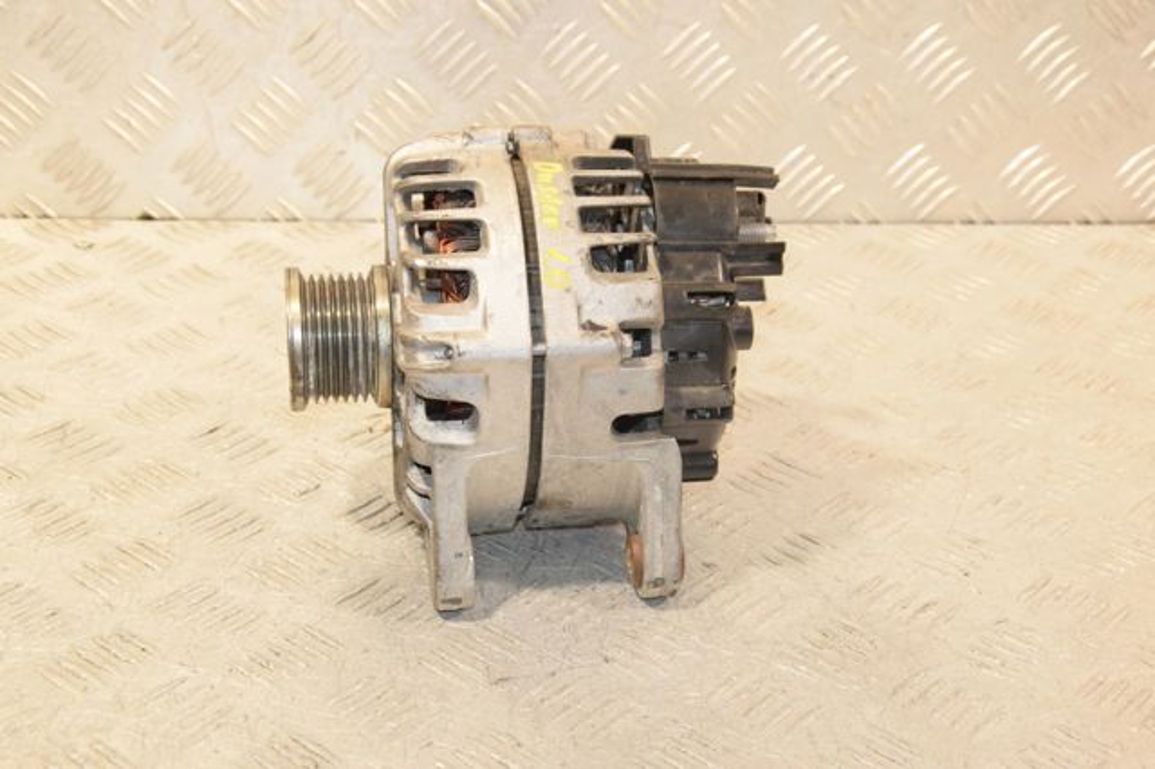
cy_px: 384
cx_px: 578
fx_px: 2020
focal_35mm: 63
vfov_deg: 21.5
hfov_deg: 31.9
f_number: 8
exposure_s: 1/200
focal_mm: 42
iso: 1600
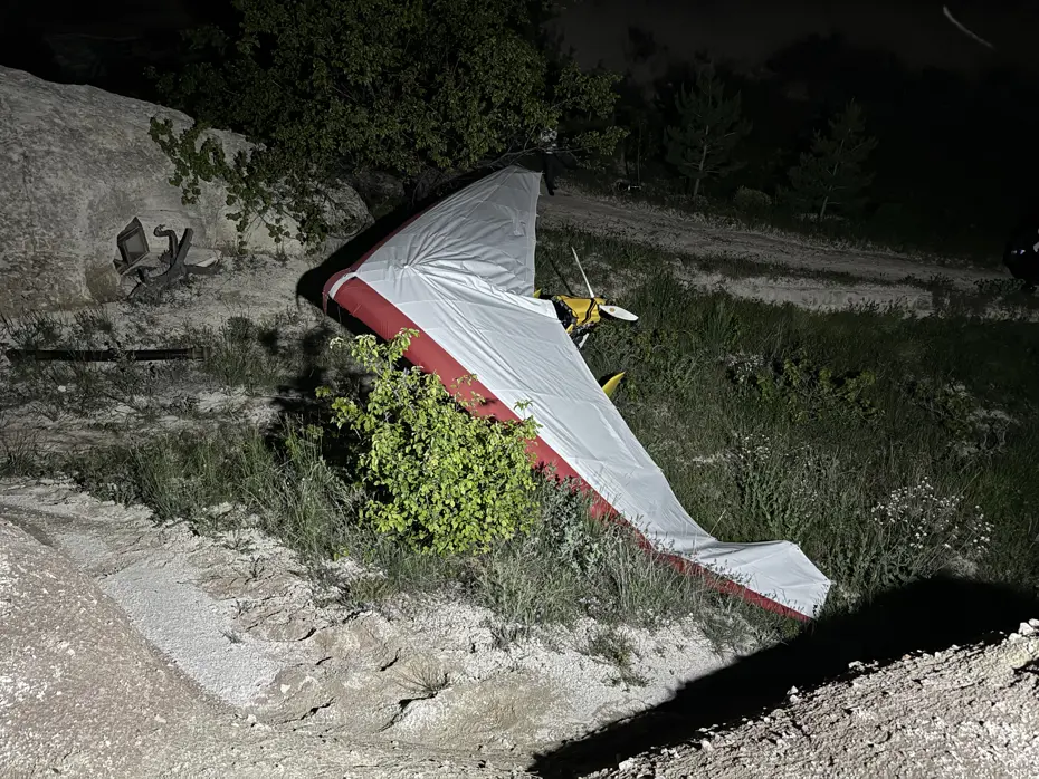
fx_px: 721
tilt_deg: -31.6
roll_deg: +2.9
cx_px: 520
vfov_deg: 56.8
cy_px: 390
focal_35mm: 24
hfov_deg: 71.6
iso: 1250
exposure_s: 1/13
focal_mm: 6.76
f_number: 1.78
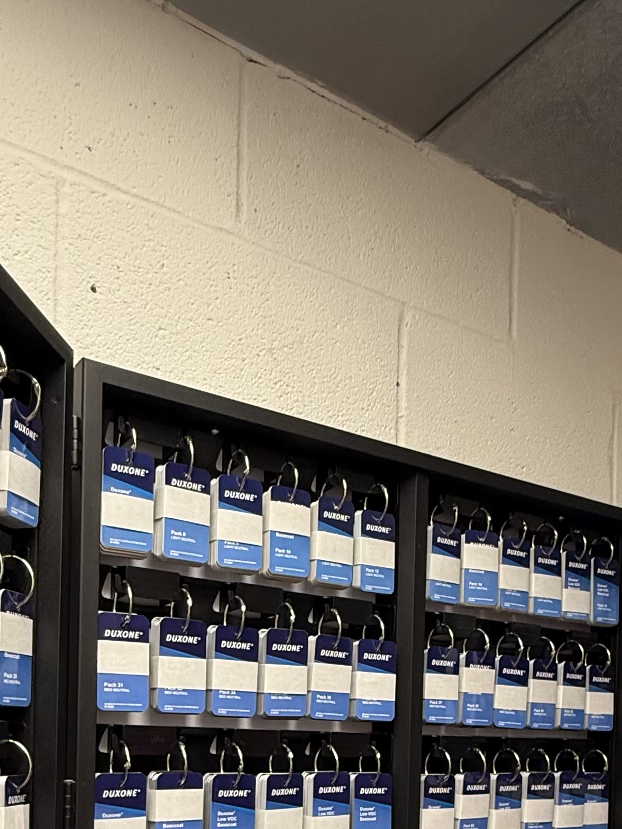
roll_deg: -2.3
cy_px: 756
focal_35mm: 36
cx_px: 334
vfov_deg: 46.1
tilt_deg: -1.8
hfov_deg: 39.6
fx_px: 862
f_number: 2.2
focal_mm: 2.22
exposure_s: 1/60
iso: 200
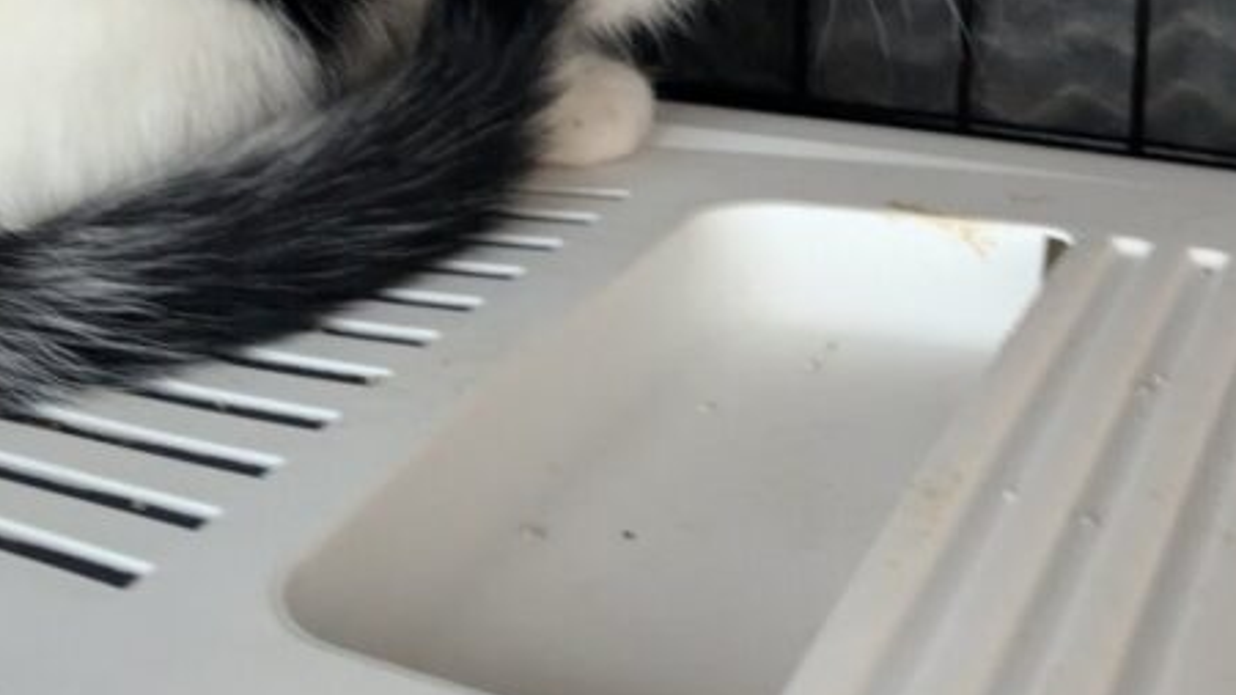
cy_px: -23
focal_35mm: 62
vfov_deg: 18.8
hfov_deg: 33.8
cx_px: 563
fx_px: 2032
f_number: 1.89
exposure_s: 1/16.7
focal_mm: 5.43
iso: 1144
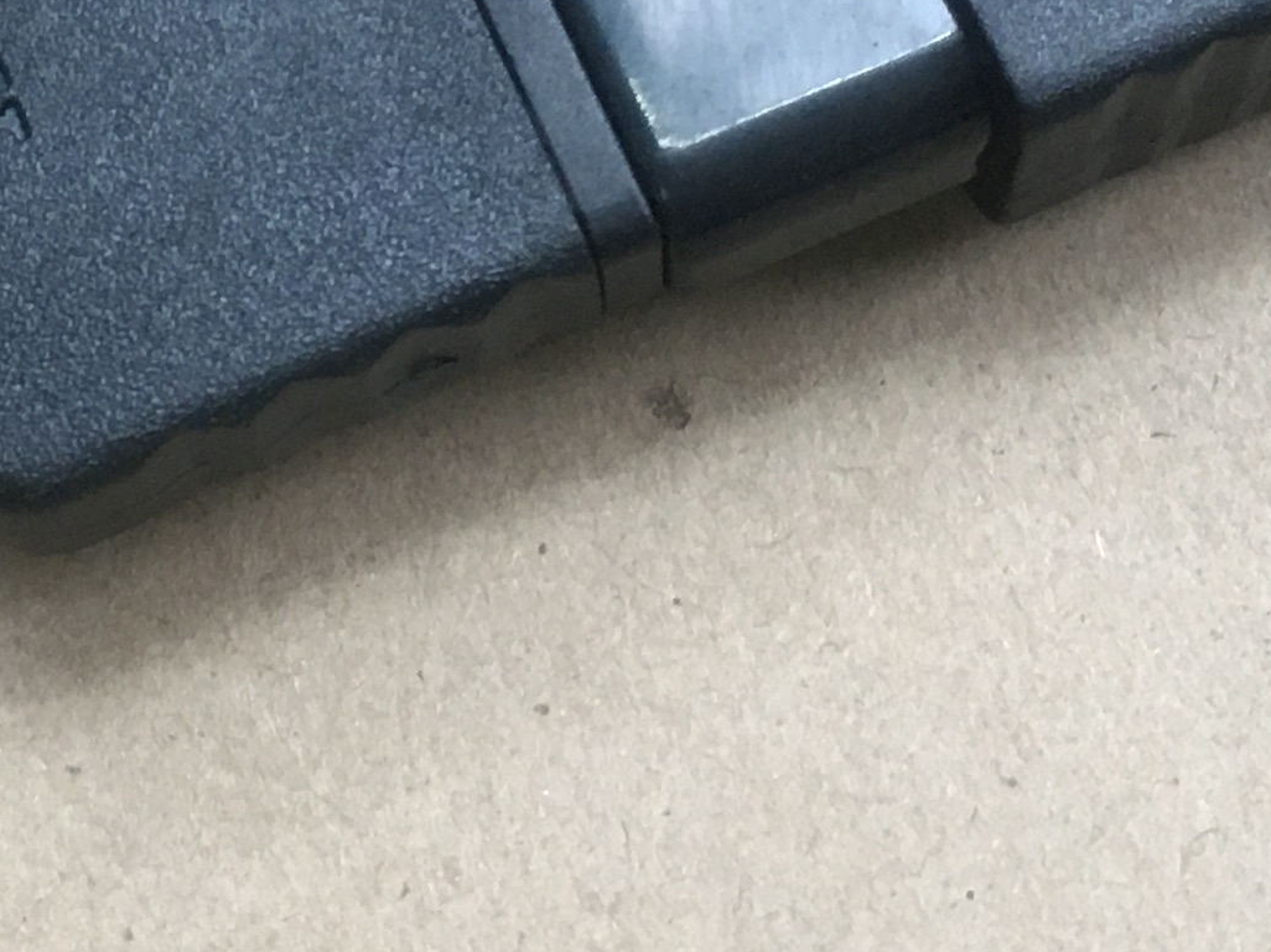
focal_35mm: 114
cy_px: -106
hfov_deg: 17.2
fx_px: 4185
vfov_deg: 12.7
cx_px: 414
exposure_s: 1/33
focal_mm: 4.15
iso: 50
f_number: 2.2
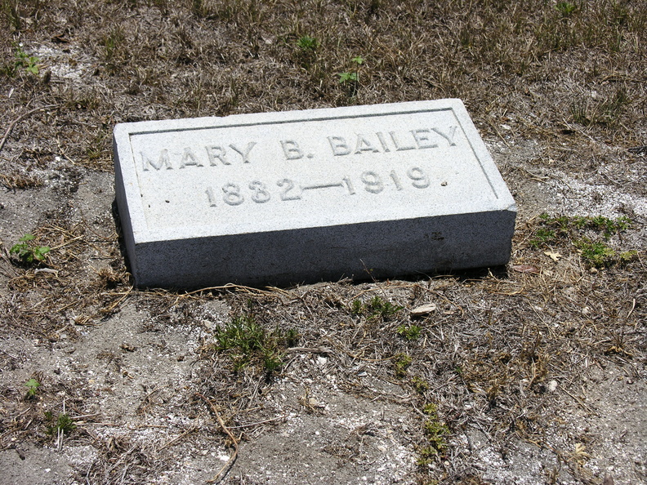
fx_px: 1327
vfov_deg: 20.7
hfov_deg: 27.4
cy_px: 242
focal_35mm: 71
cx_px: 324
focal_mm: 18
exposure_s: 1/698
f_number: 4.2
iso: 50
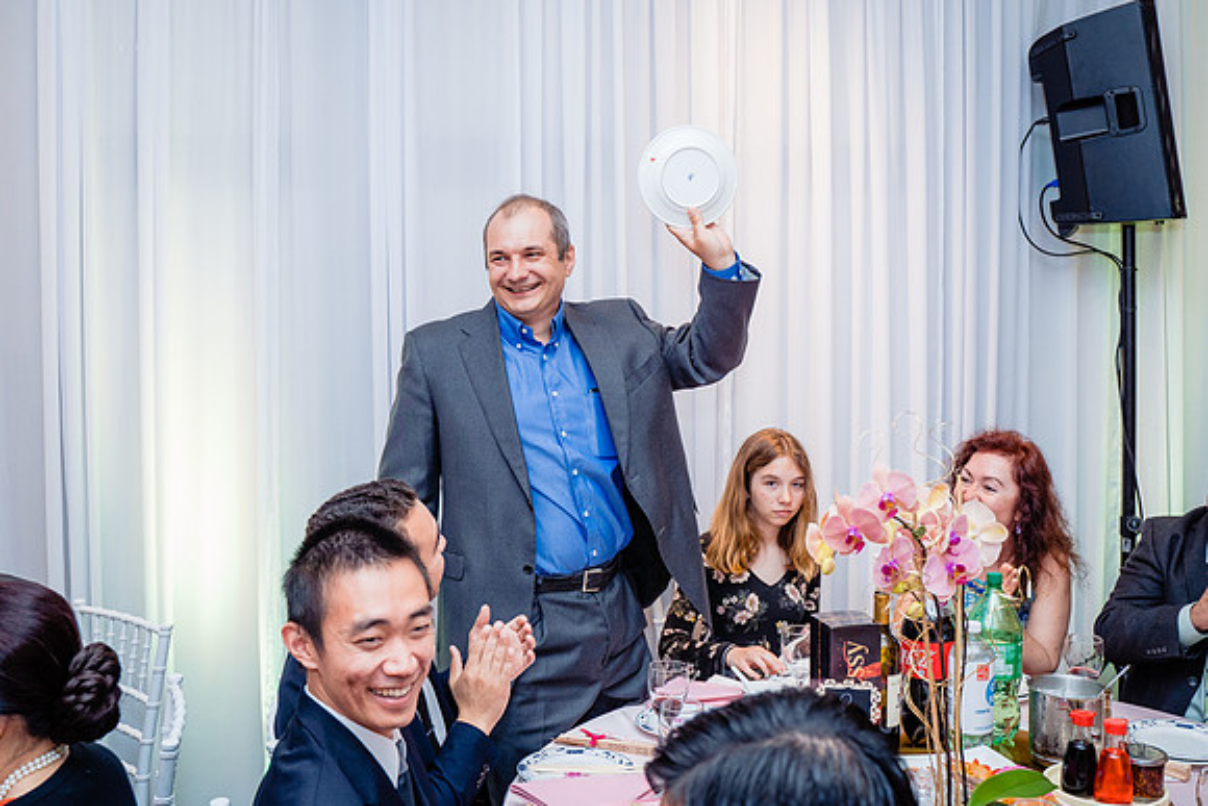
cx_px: 588
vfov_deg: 38.1
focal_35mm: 35
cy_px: 328
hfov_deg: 54.9
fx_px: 1161
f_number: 4
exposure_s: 1/160
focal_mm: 28
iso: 1250
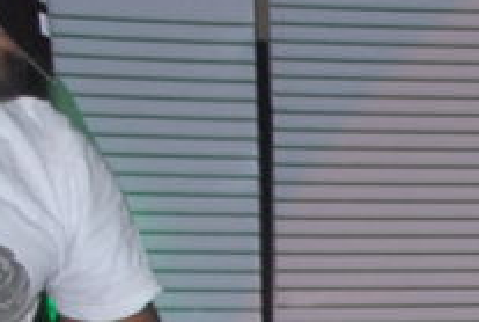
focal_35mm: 371
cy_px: 621
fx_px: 4947
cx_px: 1046
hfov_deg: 5.4
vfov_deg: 3.7
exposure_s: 1/100
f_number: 5.6
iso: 500
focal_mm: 32
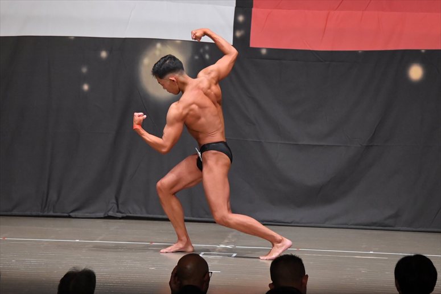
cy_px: 147
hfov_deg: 9.5
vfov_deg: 6.3
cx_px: 220
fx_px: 2657
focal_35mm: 217
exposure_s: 1/400
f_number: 5.6
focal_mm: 145
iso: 6400
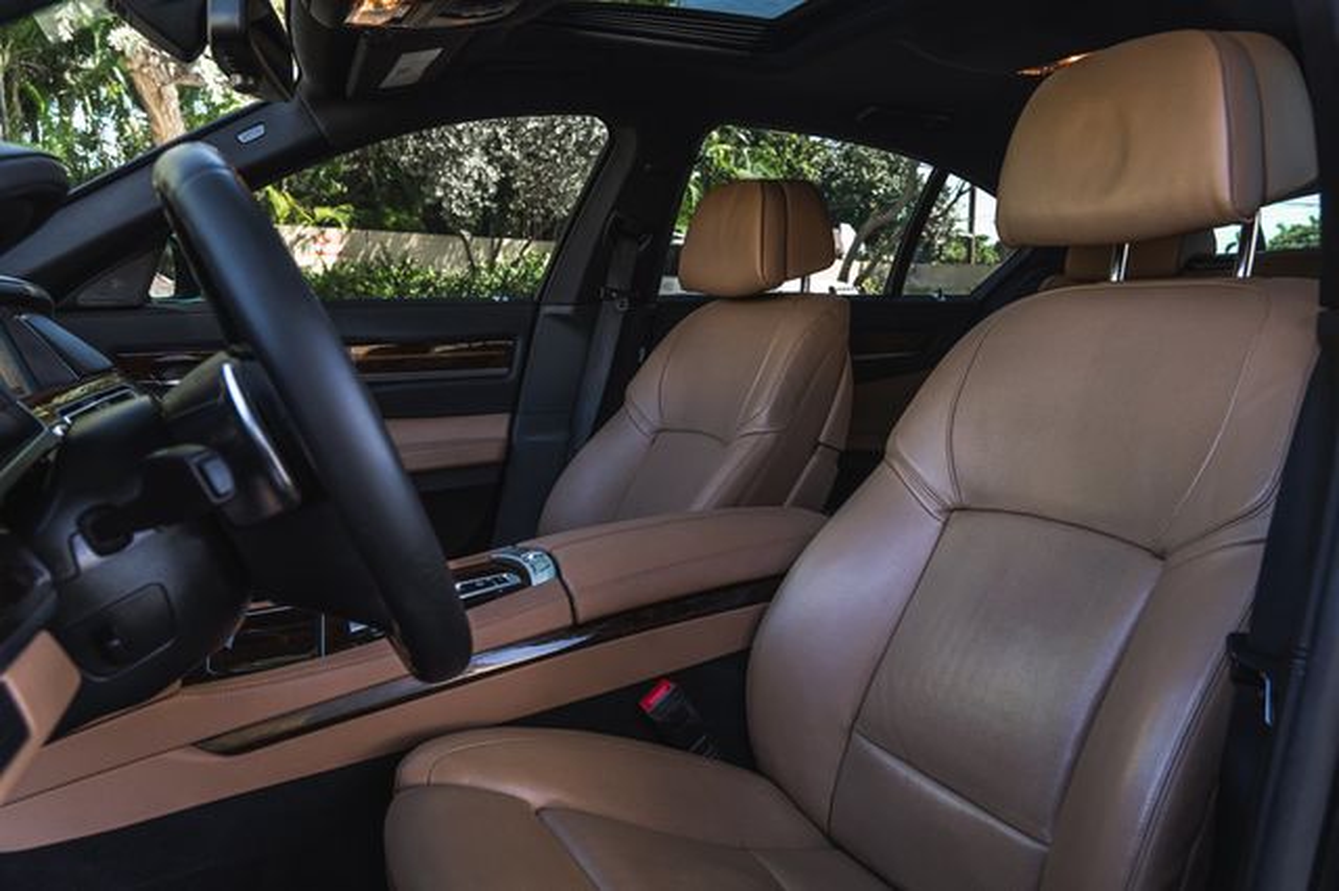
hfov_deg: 67.6
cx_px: 712
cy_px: 446
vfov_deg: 48.1
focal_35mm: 27
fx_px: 998
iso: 640
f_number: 5.6
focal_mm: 24
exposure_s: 1/50
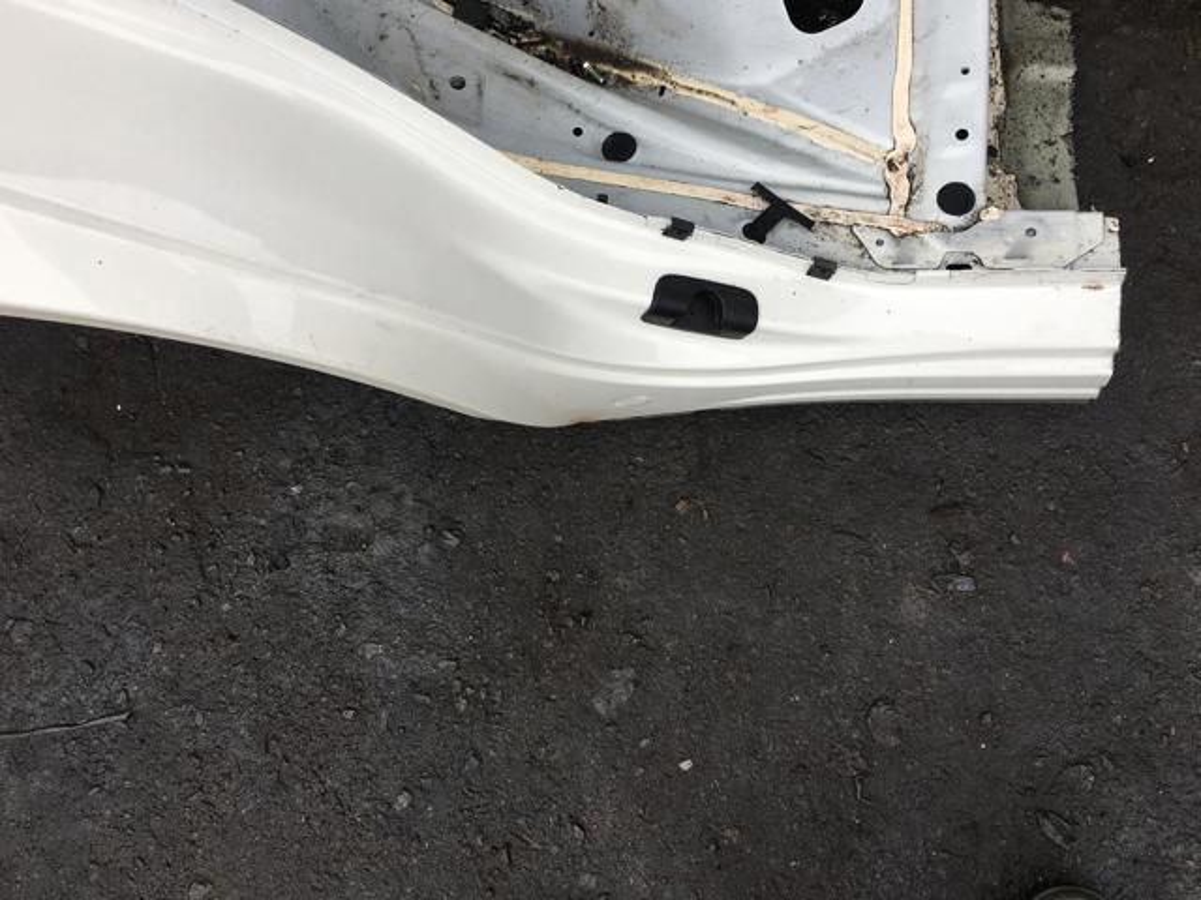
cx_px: 600
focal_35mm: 29
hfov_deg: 61.7
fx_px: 1006
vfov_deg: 48.2
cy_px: 450
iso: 25
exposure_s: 1/129
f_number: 2.2
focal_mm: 4.15
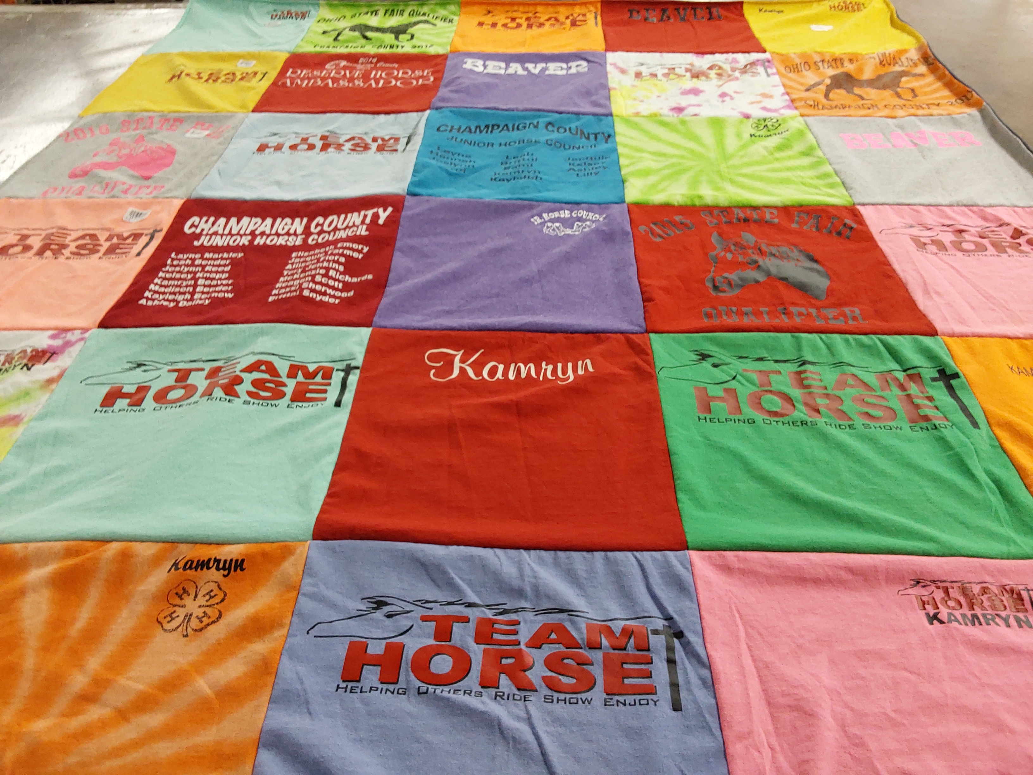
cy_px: 388
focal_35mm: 28
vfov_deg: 49.7
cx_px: 516
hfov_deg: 63.4
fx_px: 836
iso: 125
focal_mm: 2.91
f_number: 1.9
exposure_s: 1/60
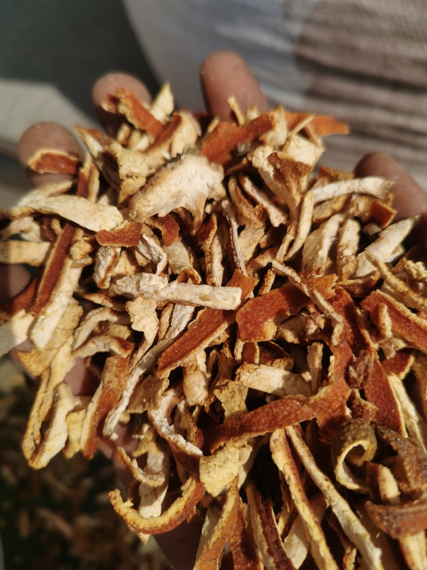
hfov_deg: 51.3
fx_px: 444
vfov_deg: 65.3
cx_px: 214
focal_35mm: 27
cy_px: 285
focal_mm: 5.58
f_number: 1.8
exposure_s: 1/4739
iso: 50
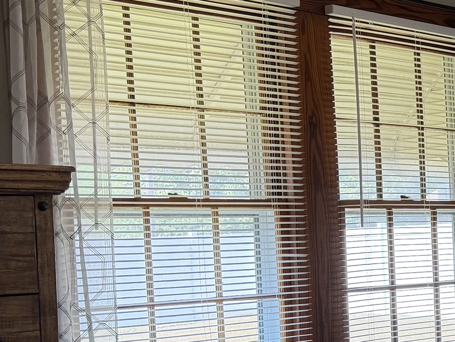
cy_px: 282
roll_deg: +2.1
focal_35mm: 83
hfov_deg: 21.2
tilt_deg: -2.2
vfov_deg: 17.6
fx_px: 1091
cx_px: 607
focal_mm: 6.76
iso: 100
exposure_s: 1/186
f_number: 1.78
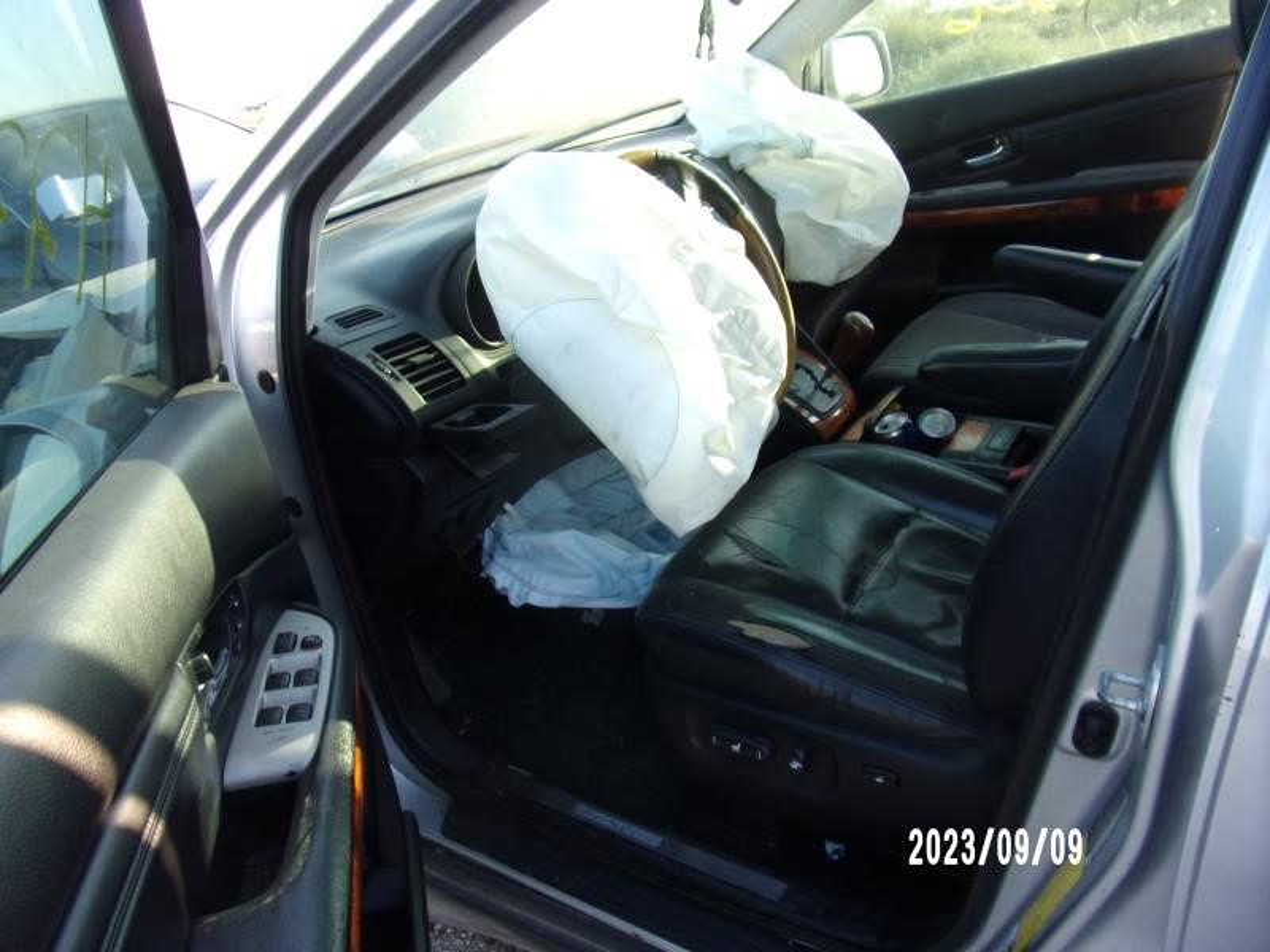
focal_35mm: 24
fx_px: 881
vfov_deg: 56.8
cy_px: 476
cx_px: 635
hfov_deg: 71.6
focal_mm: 4.3
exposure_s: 1/75
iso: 80
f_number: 3.3
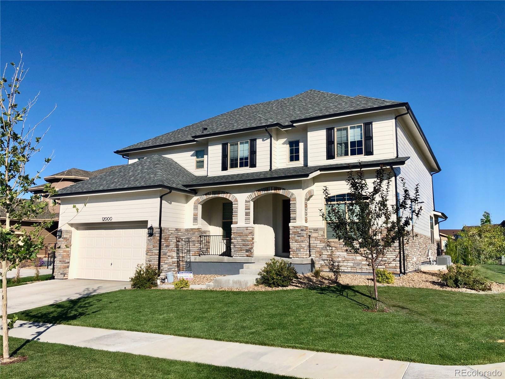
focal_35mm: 28
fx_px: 408
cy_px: 190
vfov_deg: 49.7
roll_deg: -1.5
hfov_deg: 63.4
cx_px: 252
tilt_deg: +9.1
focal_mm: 4
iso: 25
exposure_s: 1/3205
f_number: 1.8
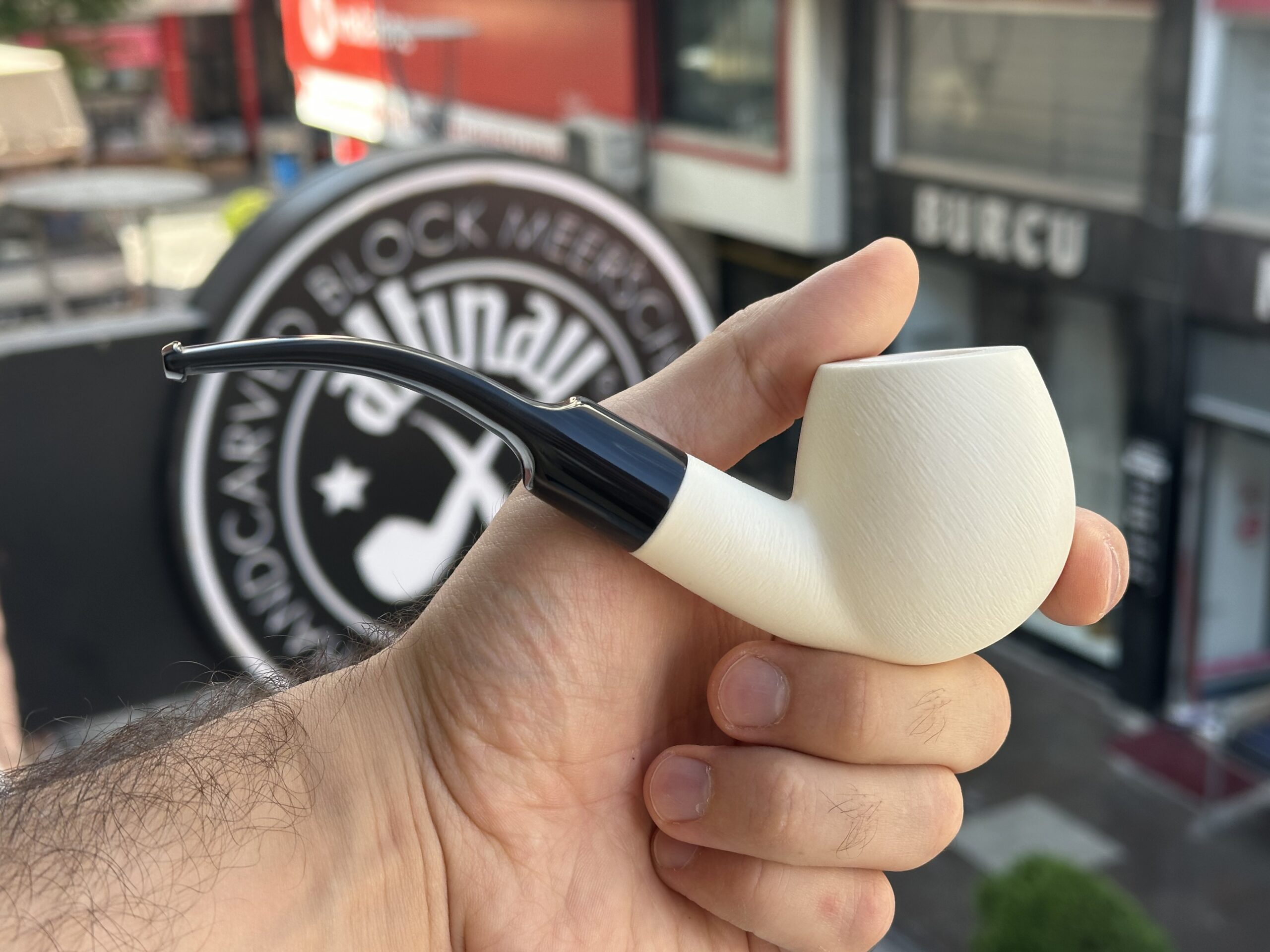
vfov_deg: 30.3
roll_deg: +2.0
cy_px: 476
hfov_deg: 39.7
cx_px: 635
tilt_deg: -18.2
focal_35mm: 48
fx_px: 1761
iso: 64
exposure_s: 1/464
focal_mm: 6.86
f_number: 1.78
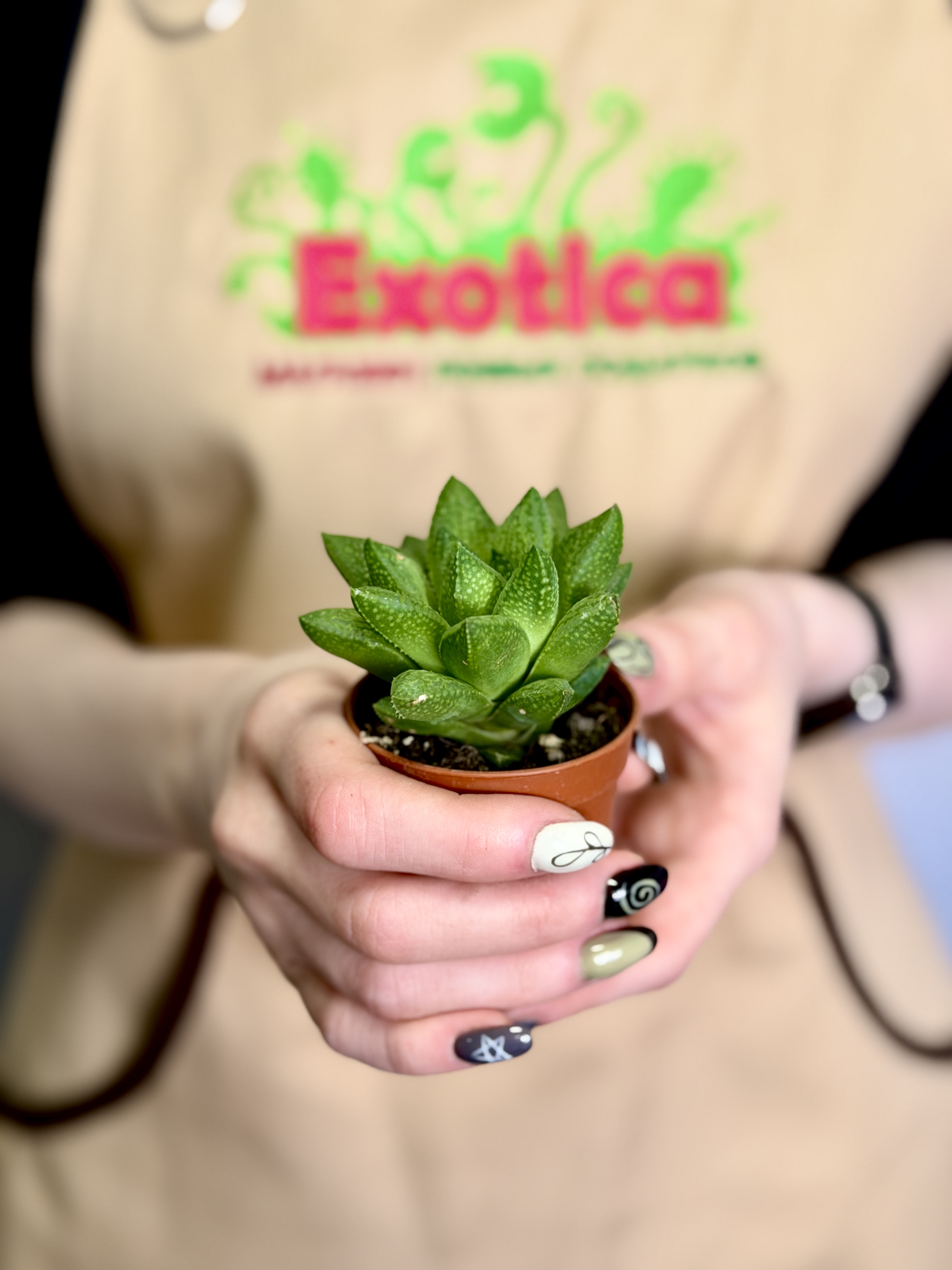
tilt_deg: -19.0
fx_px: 1760
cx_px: 476
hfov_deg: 30.3
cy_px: 635
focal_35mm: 48
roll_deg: -1.5
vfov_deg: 39.7
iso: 50
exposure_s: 1/146
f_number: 1.78
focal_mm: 6.76
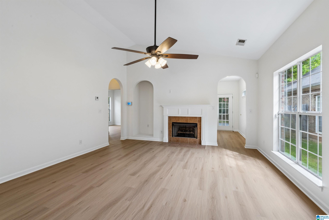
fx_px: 146
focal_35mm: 16
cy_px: 110
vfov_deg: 73.7
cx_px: 164
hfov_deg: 96.7
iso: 400
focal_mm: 16
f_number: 13
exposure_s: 1/8
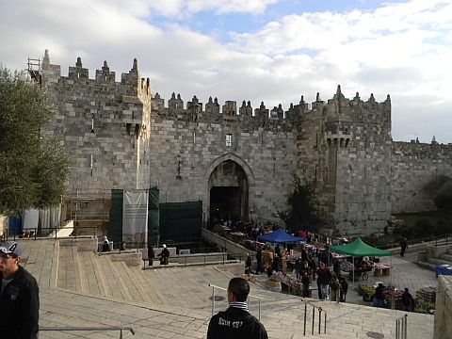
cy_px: 170
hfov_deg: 63.4
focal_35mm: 28
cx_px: 226
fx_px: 366
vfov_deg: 49.7
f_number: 7
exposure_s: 1/709
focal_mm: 5
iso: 400
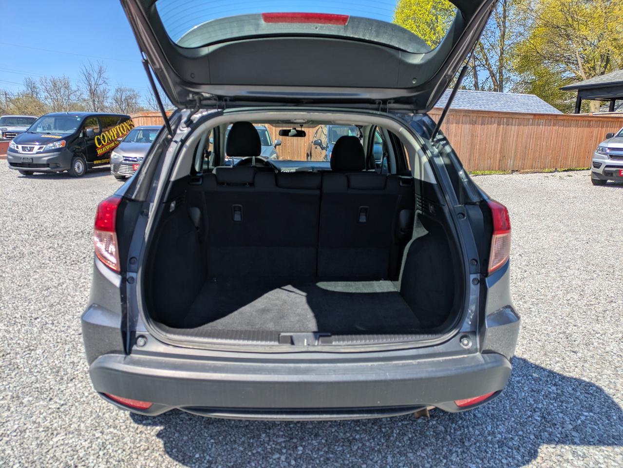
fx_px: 450
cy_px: 234
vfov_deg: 54.9
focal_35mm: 25
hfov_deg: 69.4
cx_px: 312
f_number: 1.89
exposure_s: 1/1366
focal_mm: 5.43
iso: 44
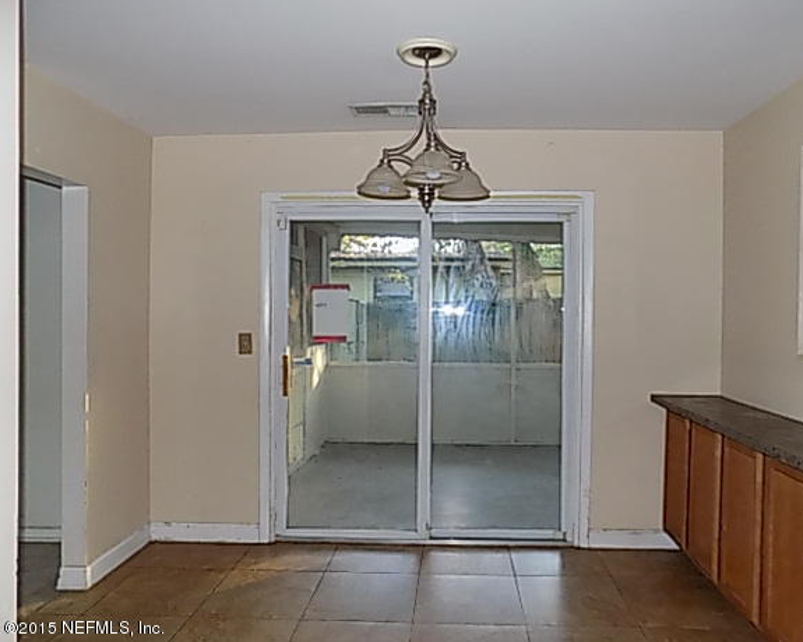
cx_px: 444
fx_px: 594
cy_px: 321
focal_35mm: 25
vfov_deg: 56.8
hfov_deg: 67.9
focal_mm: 4
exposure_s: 1/30
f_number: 3.1
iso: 200
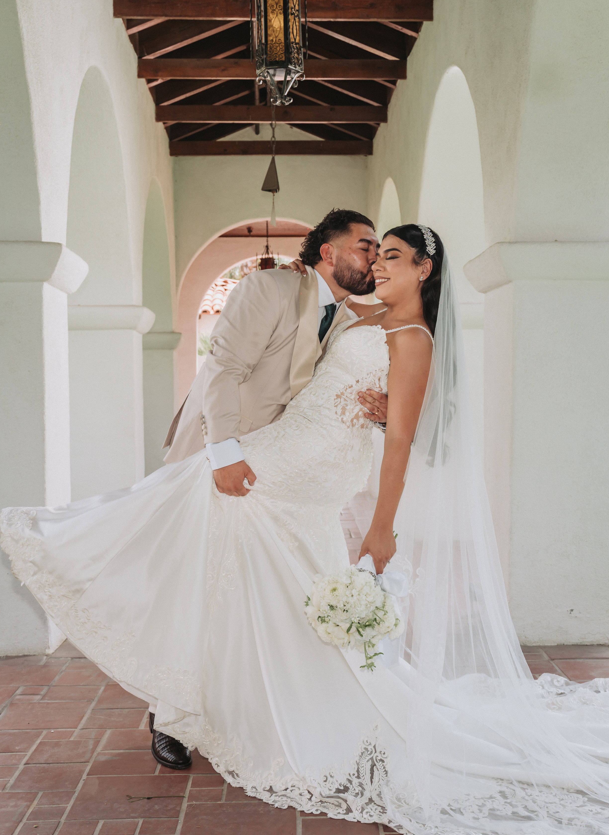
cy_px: 414
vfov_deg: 41.6
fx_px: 1099
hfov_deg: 31.0
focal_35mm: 46
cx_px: 324
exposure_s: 1/250
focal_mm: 30
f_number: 5
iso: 200
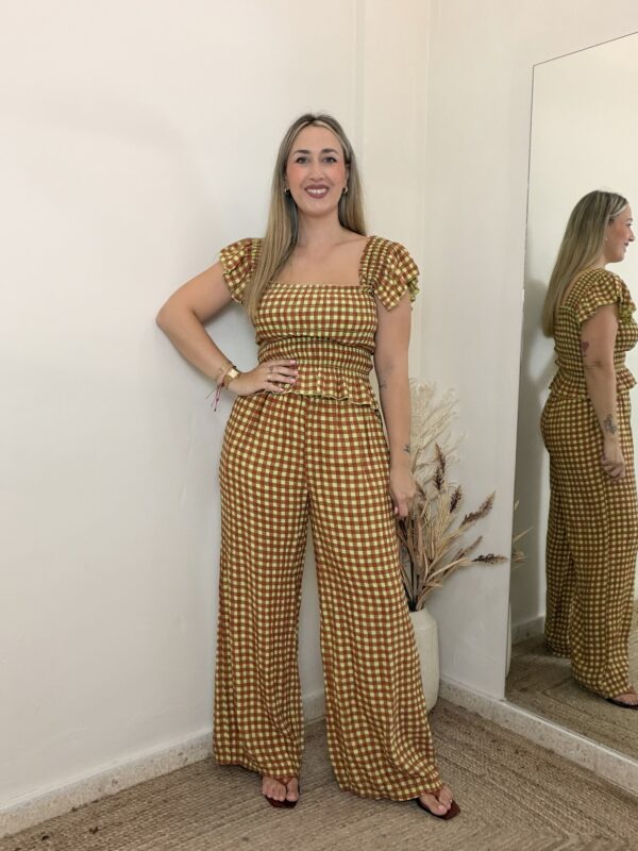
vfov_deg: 60.0
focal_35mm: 30
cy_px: 426
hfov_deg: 46.8
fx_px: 737
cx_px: 319
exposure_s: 1/50
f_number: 1.9
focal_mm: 2.71
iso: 80
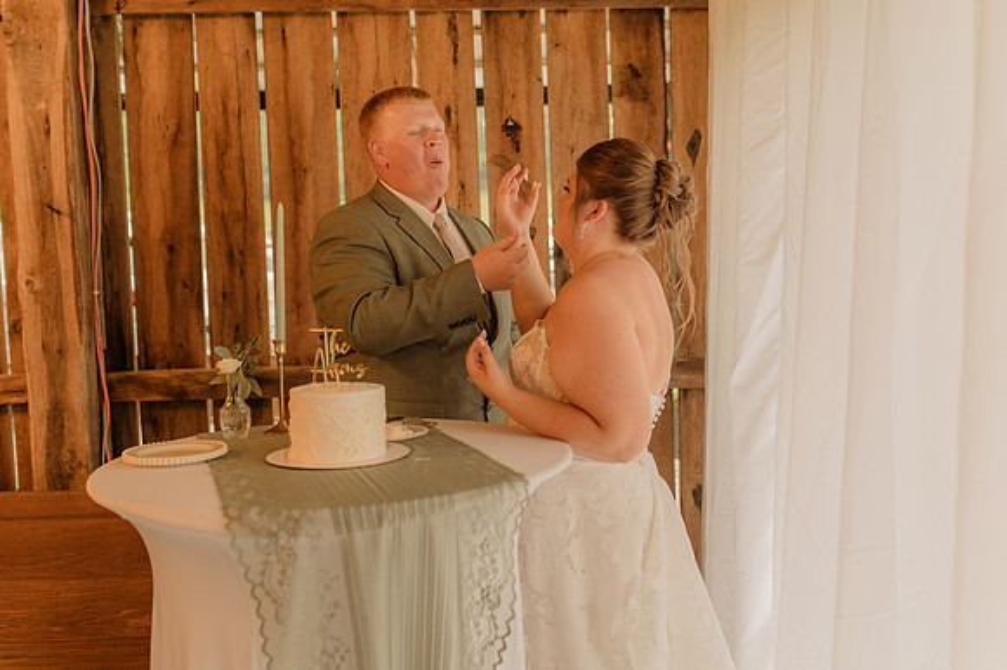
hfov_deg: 49.8
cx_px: 553
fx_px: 1083
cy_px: 307
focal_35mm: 39
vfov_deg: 34.4
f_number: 2.5
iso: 640
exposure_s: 1/200
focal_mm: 35
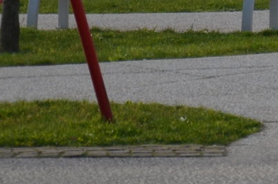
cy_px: -250
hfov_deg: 4.1
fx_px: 3830
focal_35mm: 497
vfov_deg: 2.7
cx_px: 516
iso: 500
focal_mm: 70
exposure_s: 1/1000
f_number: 5.3
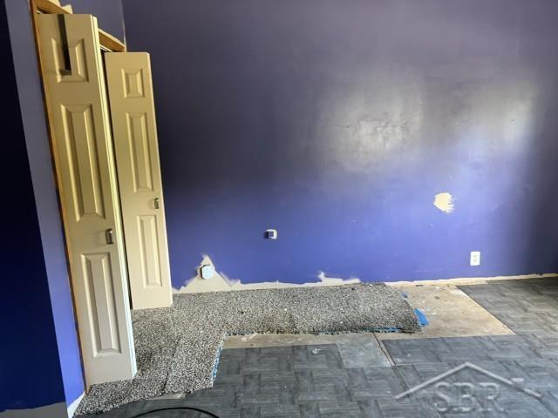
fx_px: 419
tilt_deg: -9.3
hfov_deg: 67.3
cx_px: 279
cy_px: 209
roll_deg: +4.7
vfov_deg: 53.1
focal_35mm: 26
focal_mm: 5.7
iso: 250
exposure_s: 1/60
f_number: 1.5
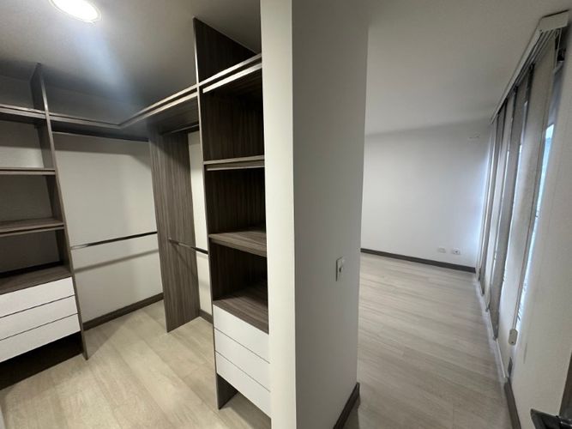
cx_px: 286
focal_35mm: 14
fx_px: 231
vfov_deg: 85.7
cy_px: 214
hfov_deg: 102.1
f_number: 2.2
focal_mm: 2.22
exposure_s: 1/60
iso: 250
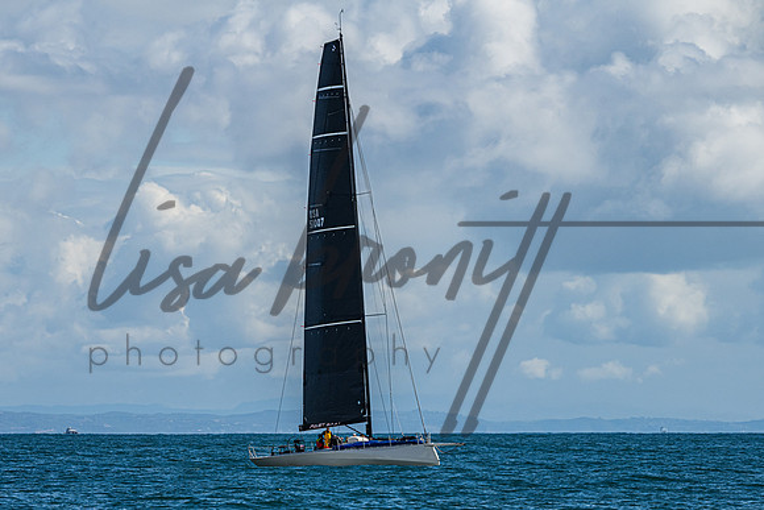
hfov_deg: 6.2
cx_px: 307
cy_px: 319
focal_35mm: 333
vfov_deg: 4.1
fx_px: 7060
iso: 400
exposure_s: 1/1600
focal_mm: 260
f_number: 10
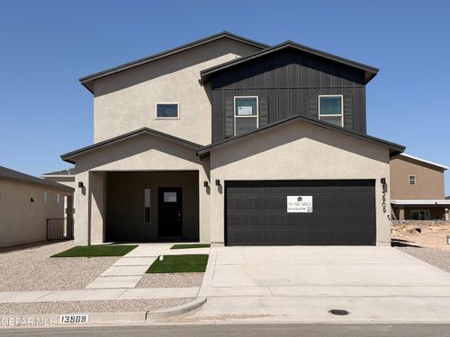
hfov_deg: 39.7
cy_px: 168
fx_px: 624
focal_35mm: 48
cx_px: 225
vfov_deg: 30.3
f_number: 1.78
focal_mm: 6.76
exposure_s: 1/9901
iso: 64
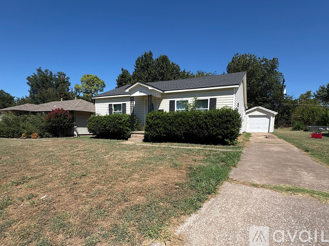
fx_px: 133
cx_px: 164
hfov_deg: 102.1
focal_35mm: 14
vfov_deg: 85.7
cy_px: 123
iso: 50
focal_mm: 2.22
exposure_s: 1/2028
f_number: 2.2
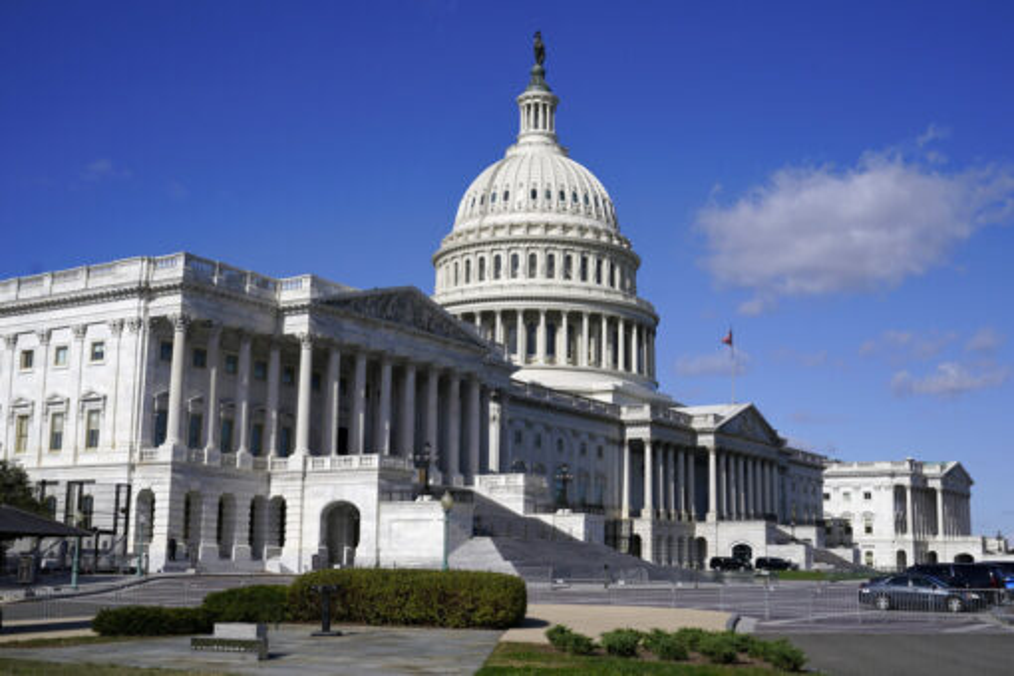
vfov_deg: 31.2
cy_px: 338
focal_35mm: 43
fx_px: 1211
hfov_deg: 45.4
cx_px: 507
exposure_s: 1/2000
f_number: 6.3
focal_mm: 43
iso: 200
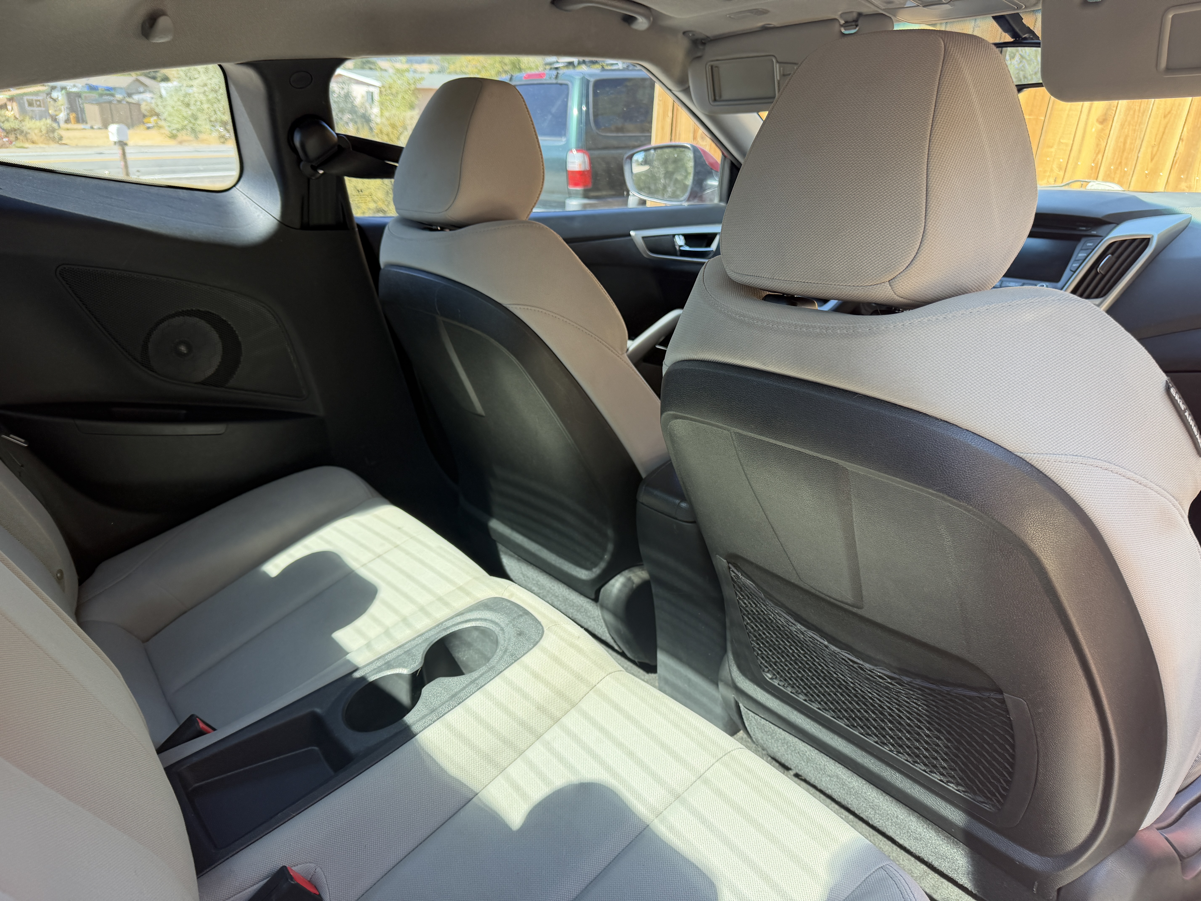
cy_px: 450
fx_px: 833
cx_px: 600
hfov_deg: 71.6
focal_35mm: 24
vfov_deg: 56.8
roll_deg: -4.0
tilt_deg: -25.1
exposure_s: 1/174
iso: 80
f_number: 1.78
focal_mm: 6.76
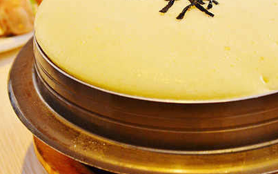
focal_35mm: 91
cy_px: 67
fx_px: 690
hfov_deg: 22.7
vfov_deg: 14.4
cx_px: 183
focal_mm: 40
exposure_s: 1/100
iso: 800
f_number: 5.6
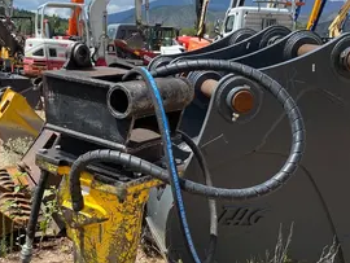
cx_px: 114
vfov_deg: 27.4
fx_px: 536
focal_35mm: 53
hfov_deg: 35.8
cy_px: 169
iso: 32
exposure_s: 1/2358
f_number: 1.8
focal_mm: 4.25
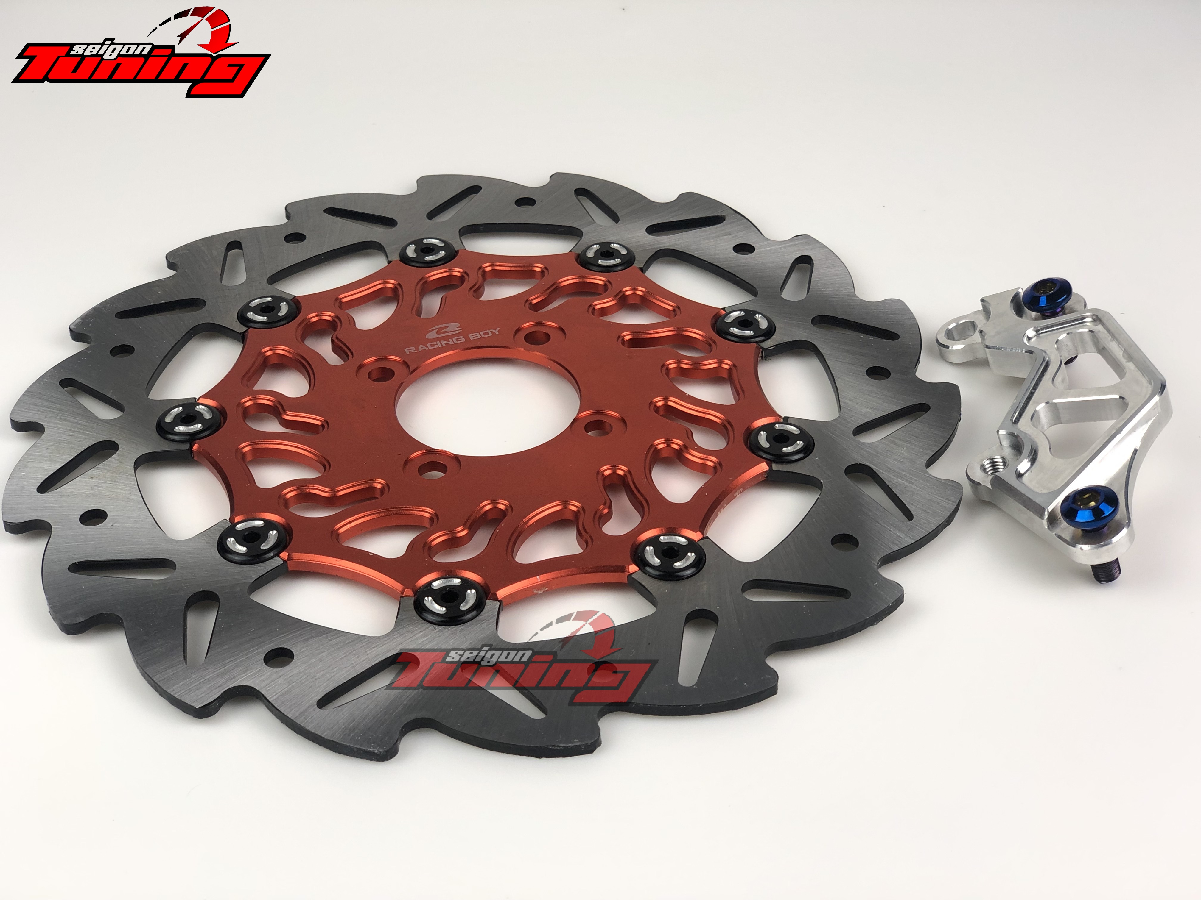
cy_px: 450
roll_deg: +1.5
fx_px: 1804
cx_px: 600
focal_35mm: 52
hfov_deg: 36.8
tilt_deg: -37.8
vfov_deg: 28.0
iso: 16
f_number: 2.4
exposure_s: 1/50
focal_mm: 6
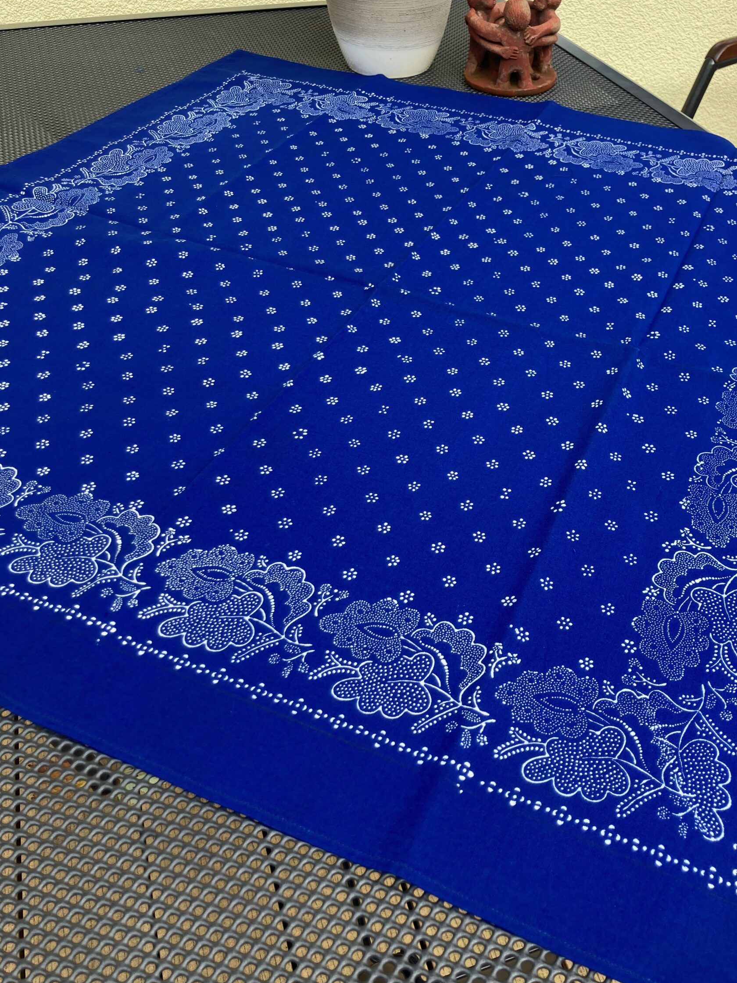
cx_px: 414
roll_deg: -2.1
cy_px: 445
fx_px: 908
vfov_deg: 56.7
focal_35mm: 32
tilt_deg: -38.4
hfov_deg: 44.1
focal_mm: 3.99
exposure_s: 1/168
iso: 20
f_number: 1.8
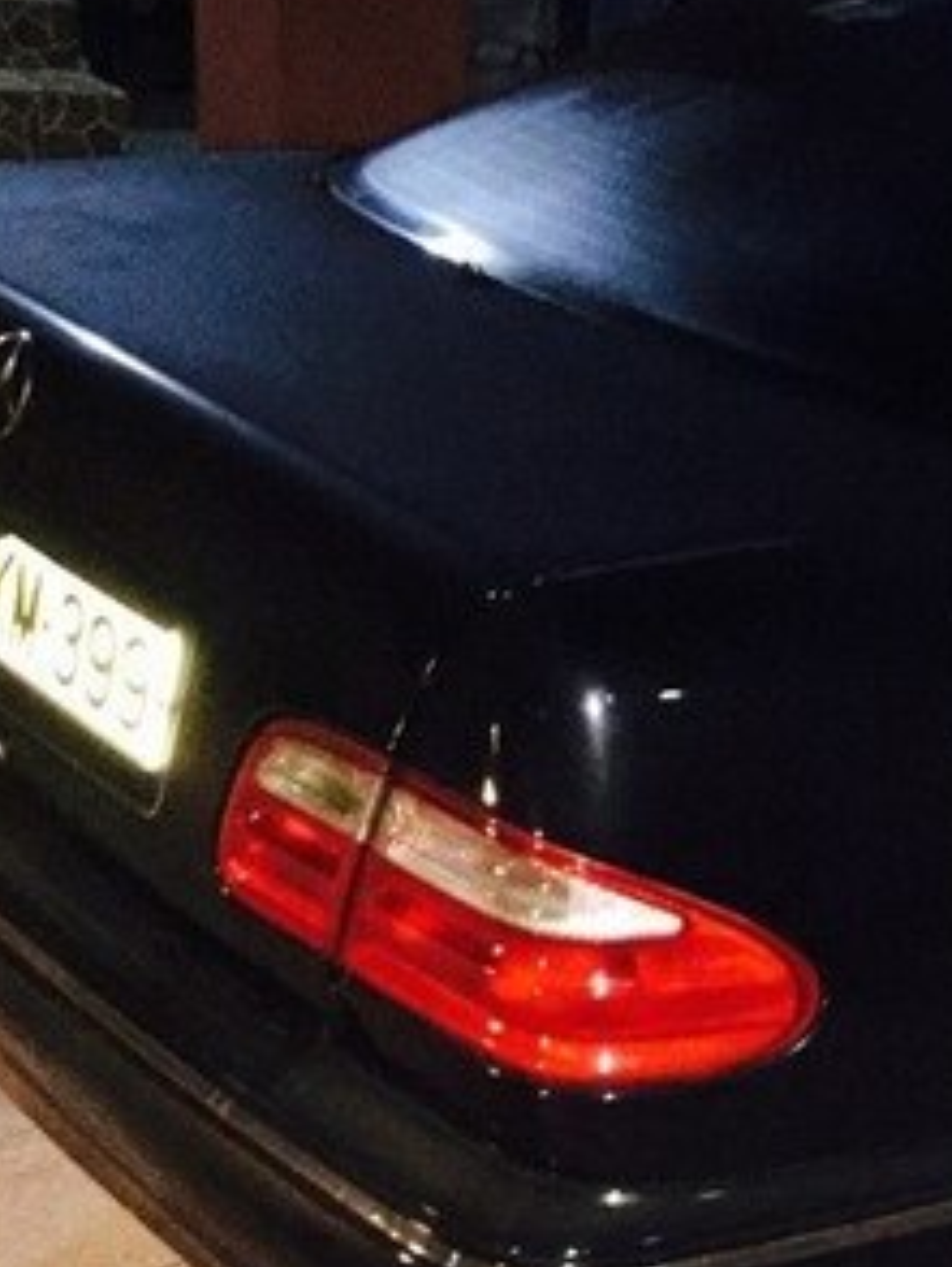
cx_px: 1400
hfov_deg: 19.8
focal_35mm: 65
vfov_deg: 29.7
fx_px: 2380
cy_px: 791
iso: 640
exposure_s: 1/17
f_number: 2.2
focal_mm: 4.15
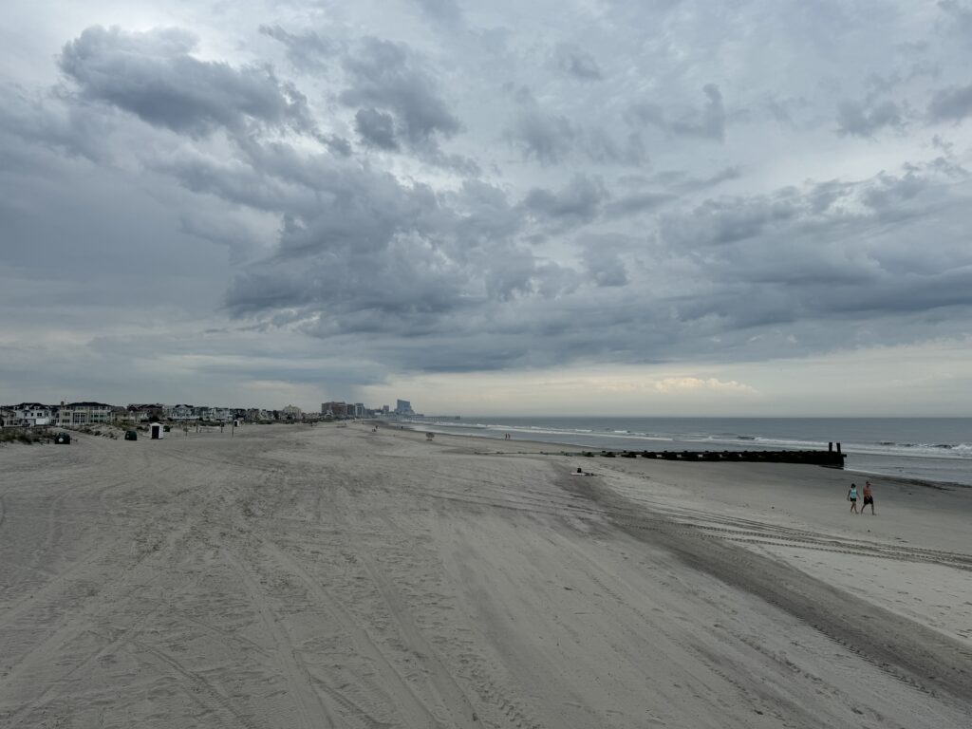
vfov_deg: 56.8
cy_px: 364
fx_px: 674
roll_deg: +0.1
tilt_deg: +3.3
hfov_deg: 71.6
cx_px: 486
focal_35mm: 24
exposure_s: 1/4608
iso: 80
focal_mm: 6.76
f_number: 1.78
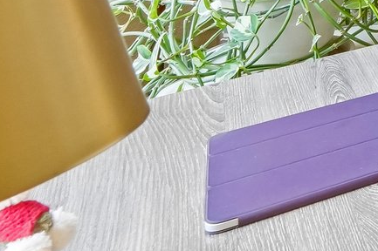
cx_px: 788
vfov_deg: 14.6
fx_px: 745
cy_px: -295
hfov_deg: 17.8
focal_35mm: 71
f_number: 8
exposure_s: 1/25
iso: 800
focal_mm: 10
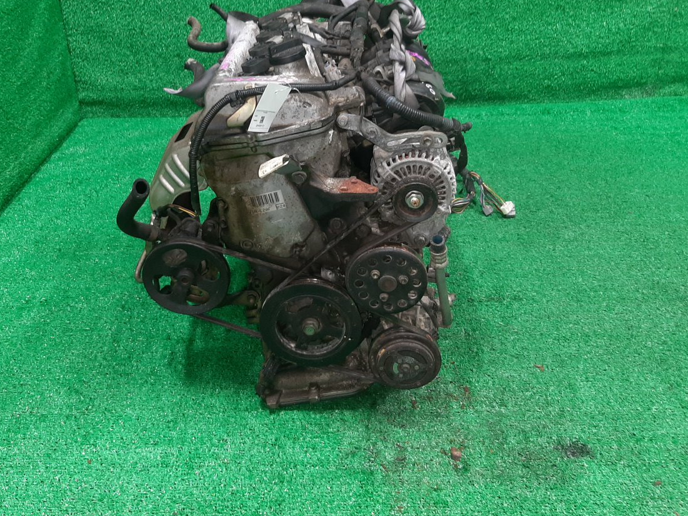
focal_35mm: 34
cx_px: 281
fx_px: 676
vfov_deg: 41.5
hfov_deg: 53.6
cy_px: 199
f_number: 1.7
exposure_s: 1/50
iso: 178
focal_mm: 3.93
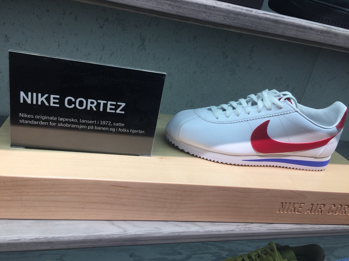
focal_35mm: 29
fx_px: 292
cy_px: 130
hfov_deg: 61.7
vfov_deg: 48.2
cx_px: 174
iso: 32
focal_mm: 4.15
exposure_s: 1/141
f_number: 2.2
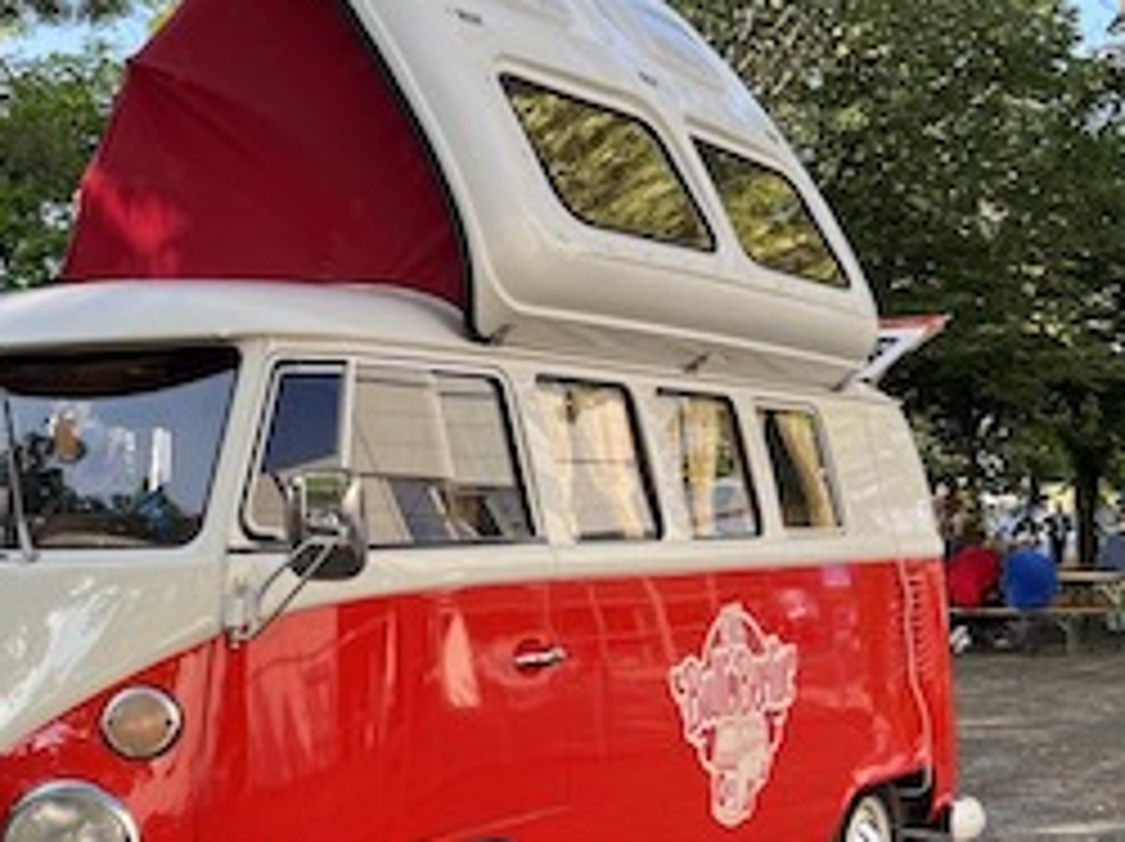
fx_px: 1916
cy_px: 498
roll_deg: -0.5
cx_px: 245
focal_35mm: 59
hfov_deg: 32.0
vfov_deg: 24.7
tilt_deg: +1.2
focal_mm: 5.7
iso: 50
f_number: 1.5
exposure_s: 1/808
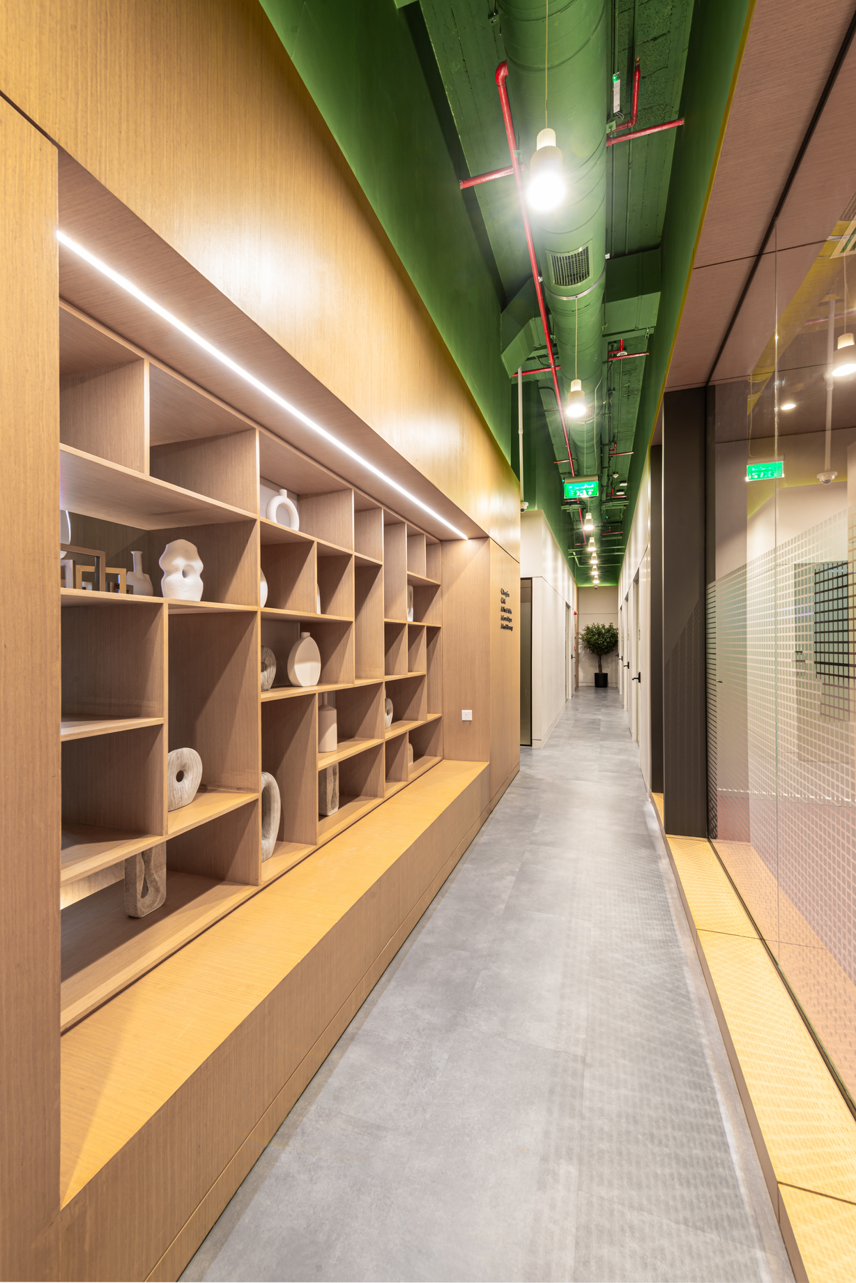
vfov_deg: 104.2
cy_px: 642
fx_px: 499
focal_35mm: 14
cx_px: 428
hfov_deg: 81.2
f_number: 10
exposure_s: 2.5
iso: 100
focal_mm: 14
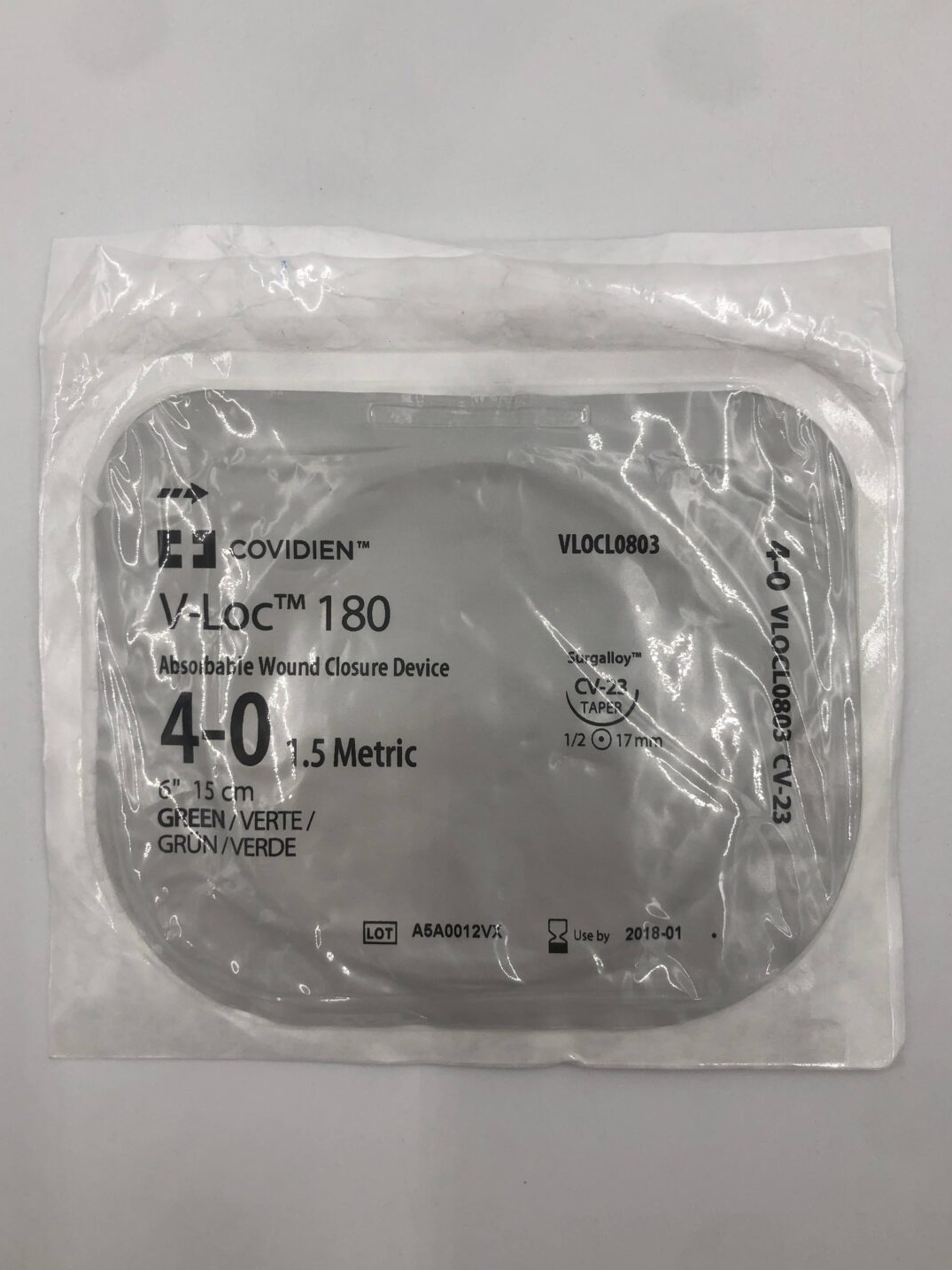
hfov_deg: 46.8
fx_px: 1100
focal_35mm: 30
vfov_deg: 60.0
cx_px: 454
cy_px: 634
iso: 20
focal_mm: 3.99
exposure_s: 1/225
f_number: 1.8
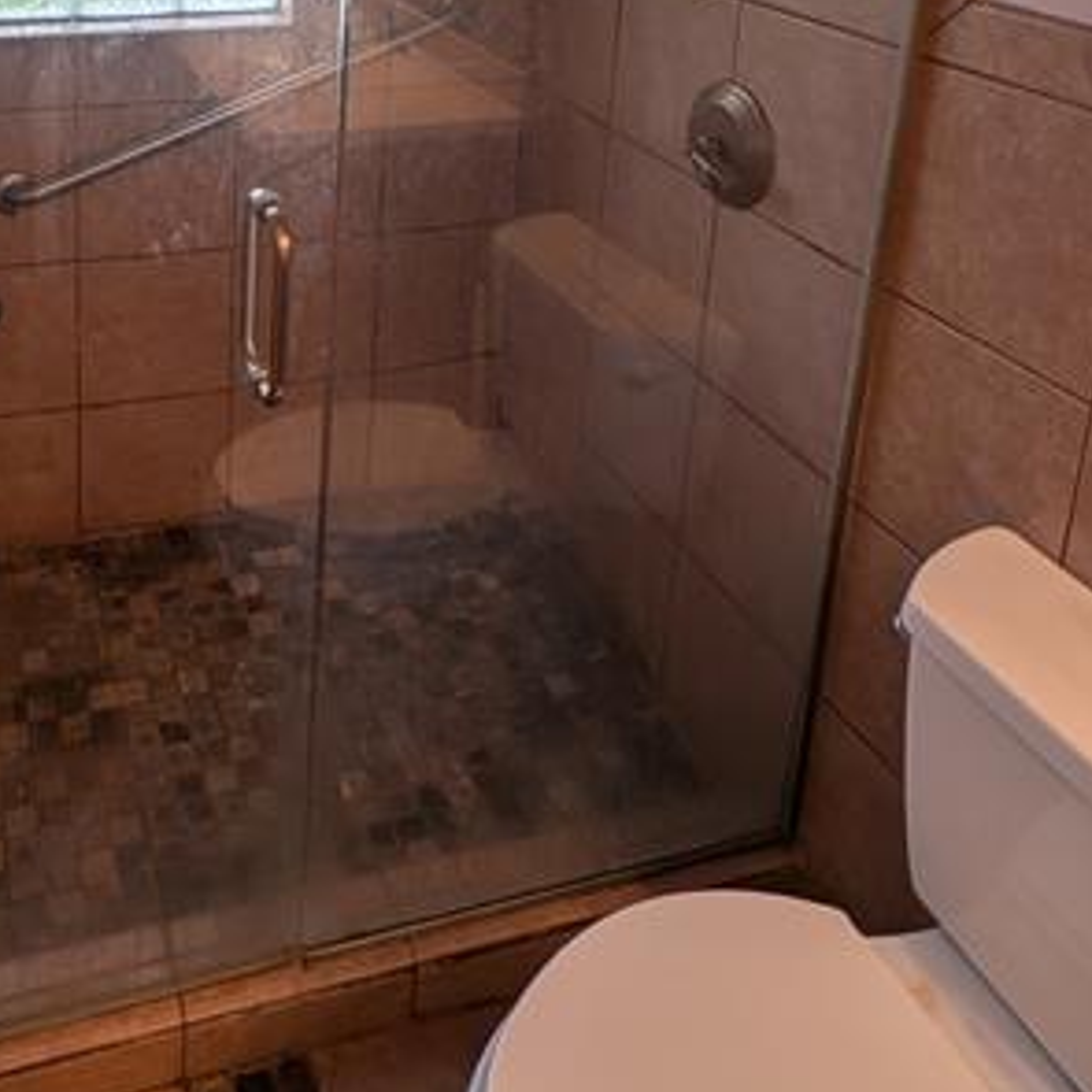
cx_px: 222
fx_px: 1071
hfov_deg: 50.8
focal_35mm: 30
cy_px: 11
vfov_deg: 45.9
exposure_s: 1/91.8
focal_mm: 1.95
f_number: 2.2
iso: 48
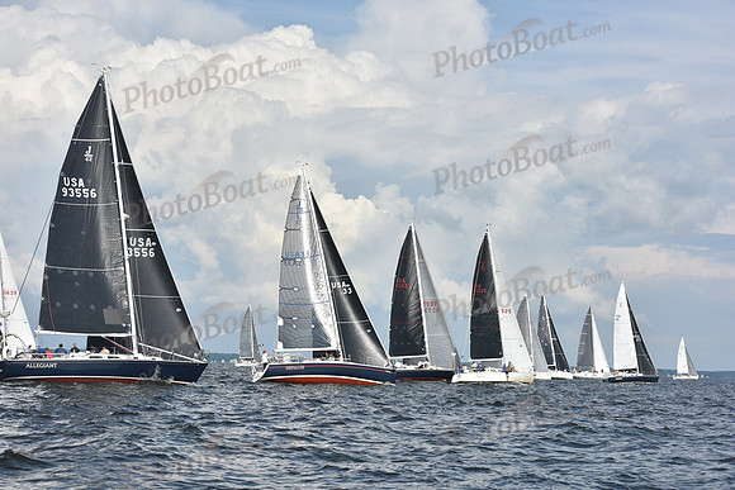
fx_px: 1429
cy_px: 245
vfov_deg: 19.5
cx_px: 368
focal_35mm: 70
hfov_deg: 28.8
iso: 320
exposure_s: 1/1250
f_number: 10
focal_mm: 70
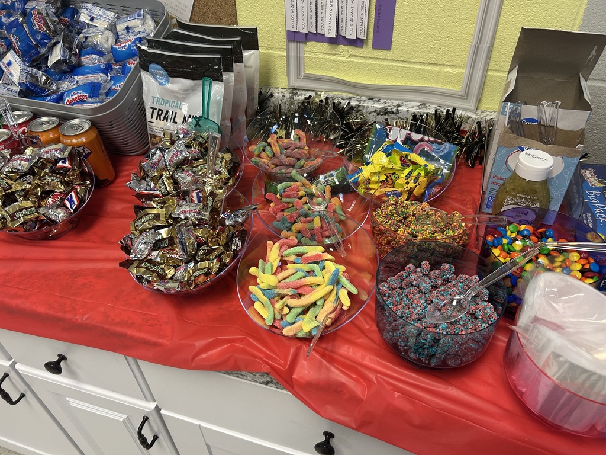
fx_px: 455
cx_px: 303
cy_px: 228
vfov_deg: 53.1
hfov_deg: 67.3
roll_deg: +1.7
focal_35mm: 26
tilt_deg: -41.3
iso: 100
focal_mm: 5.7
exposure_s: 1/60
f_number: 1.5
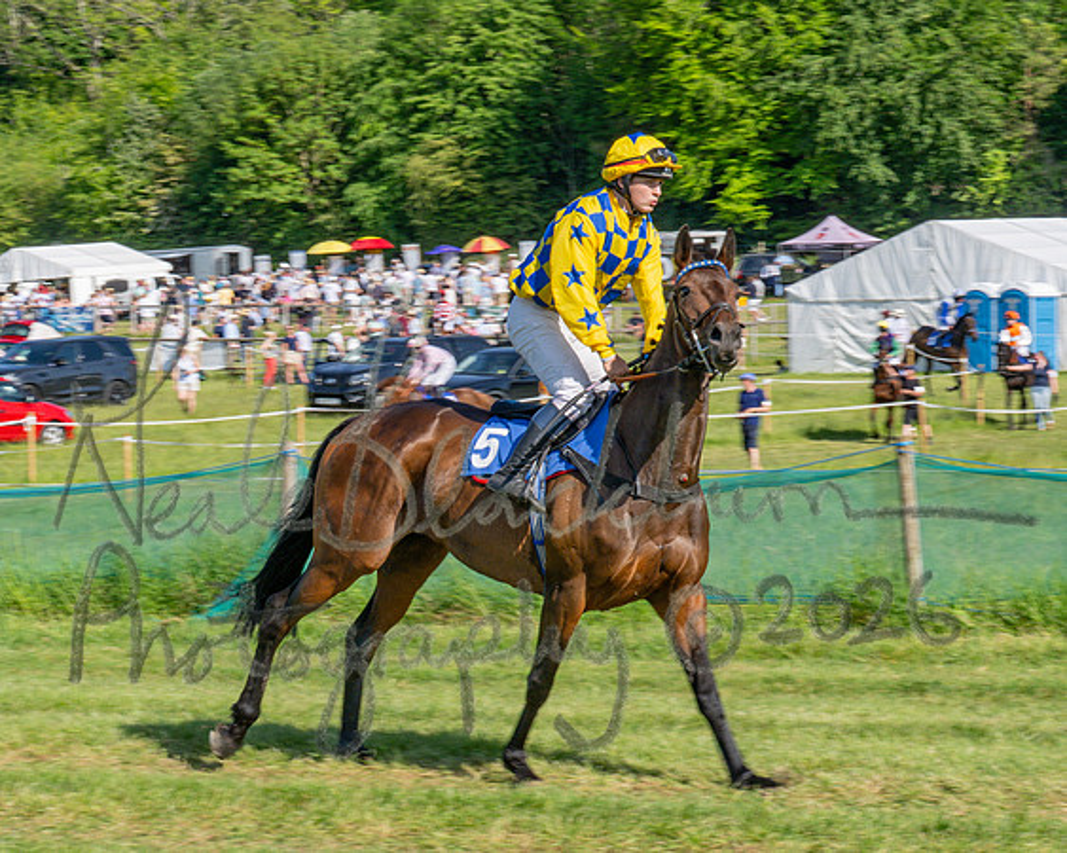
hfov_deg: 13.8
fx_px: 4403
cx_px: 380
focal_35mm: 139
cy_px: 429
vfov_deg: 11.1
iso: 100
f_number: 16
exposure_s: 1/160
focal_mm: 70
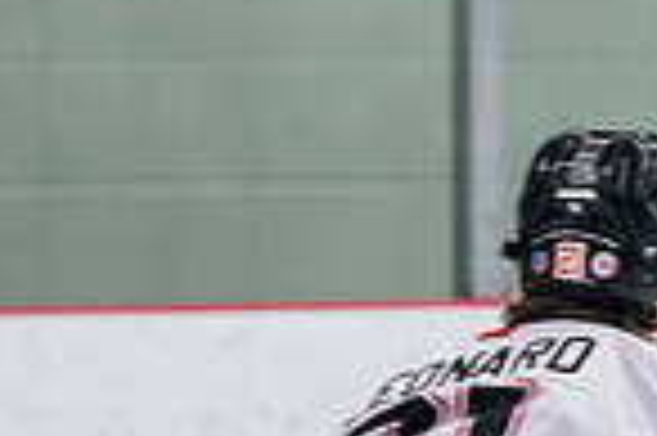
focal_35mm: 1055
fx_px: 19232
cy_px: 687
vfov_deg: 1.3
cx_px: 1096
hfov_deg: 2.0
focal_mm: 165
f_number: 3.2
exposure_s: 1/640
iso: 3200
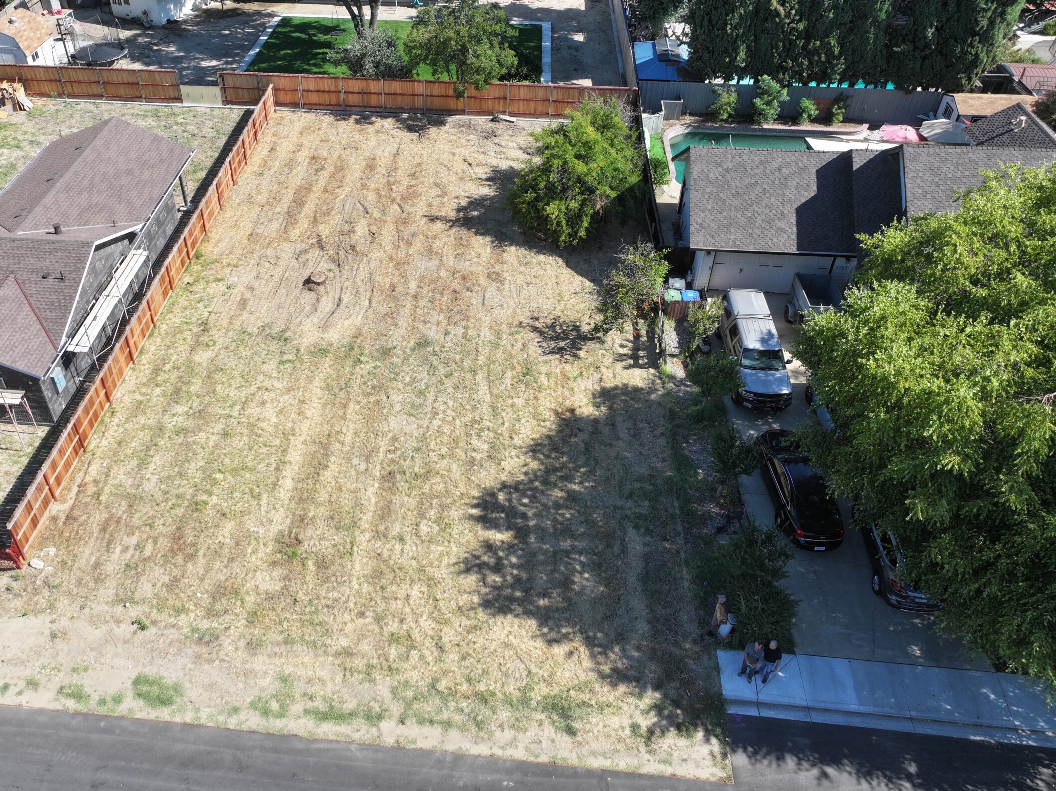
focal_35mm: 29
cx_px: 427
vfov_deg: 48.1
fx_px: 884
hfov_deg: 61.2
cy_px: 349
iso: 100
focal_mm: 12.29
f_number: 2.8
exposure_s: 1/1000
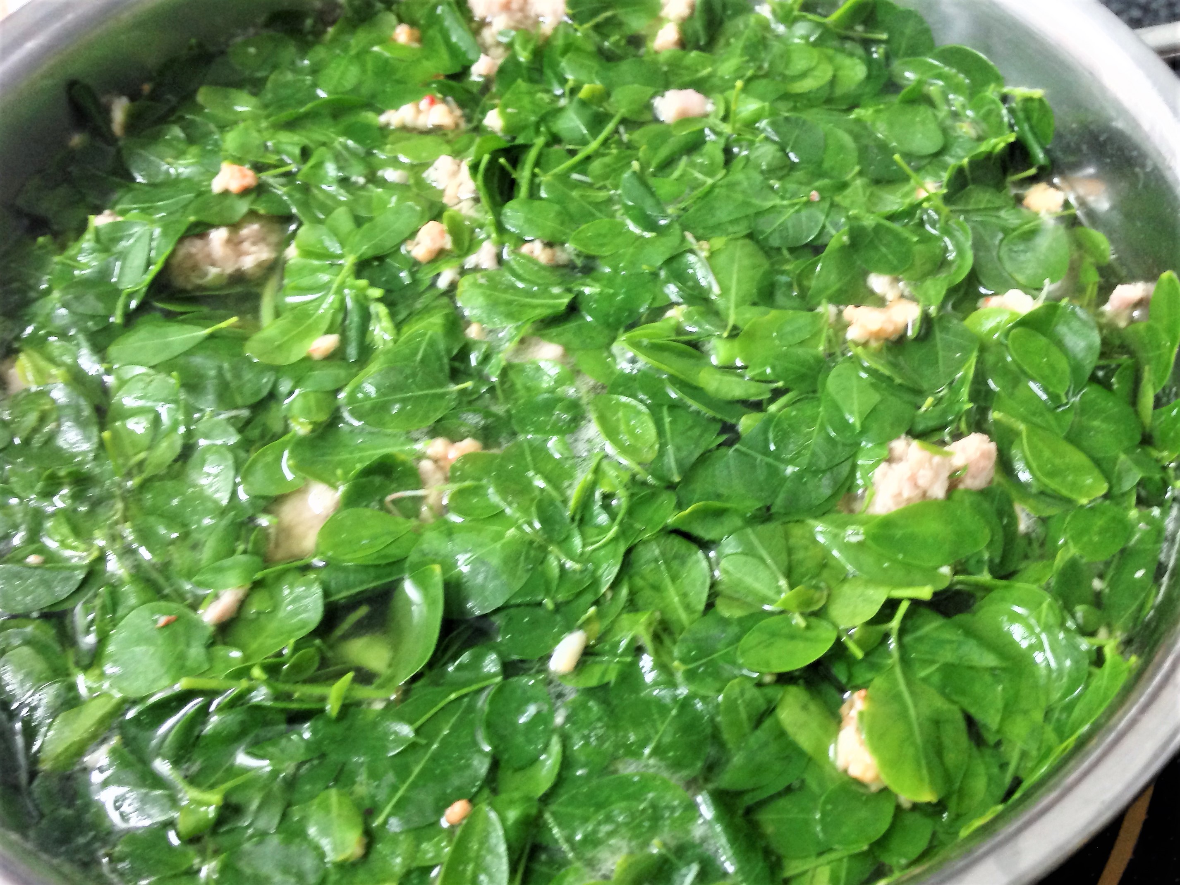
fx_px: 1125
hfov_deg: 55.4
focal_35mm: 33
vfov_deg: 42.9
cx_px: 590
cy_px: 442
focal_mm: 4.12
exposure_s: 1/20
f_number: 2.4
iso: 160
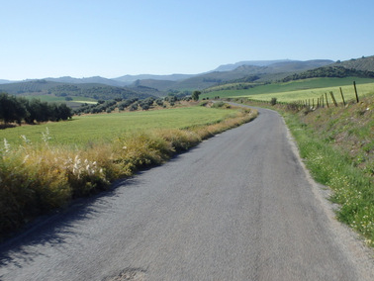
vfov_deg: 38.5
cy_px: 169
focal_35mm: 37
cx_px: 200
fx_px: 400
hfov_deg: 50.1
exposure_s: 1/160
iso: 125
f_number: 11
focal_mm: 5
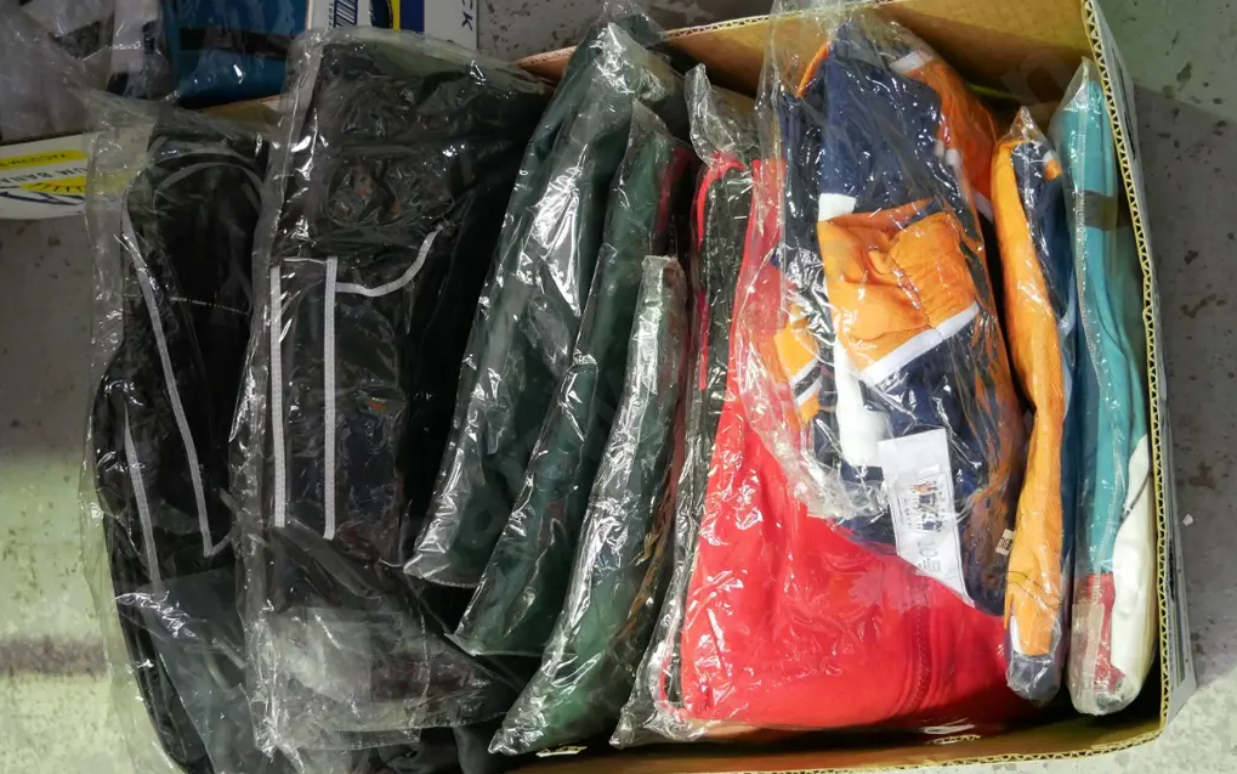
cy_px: 401
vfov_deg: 26.3
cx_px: 620
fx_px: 1652
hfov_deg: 41.1
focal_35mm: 49
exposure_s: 1/60
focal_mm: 23
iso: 2500
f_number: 4.3
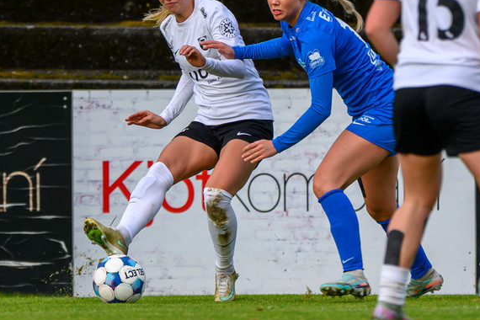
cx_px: 184
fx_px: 16719
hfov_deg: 1.6
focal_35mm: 1254
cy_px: 21
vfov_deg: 1.1
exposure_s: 1/1000
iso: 640
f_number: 6.3
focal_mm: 500
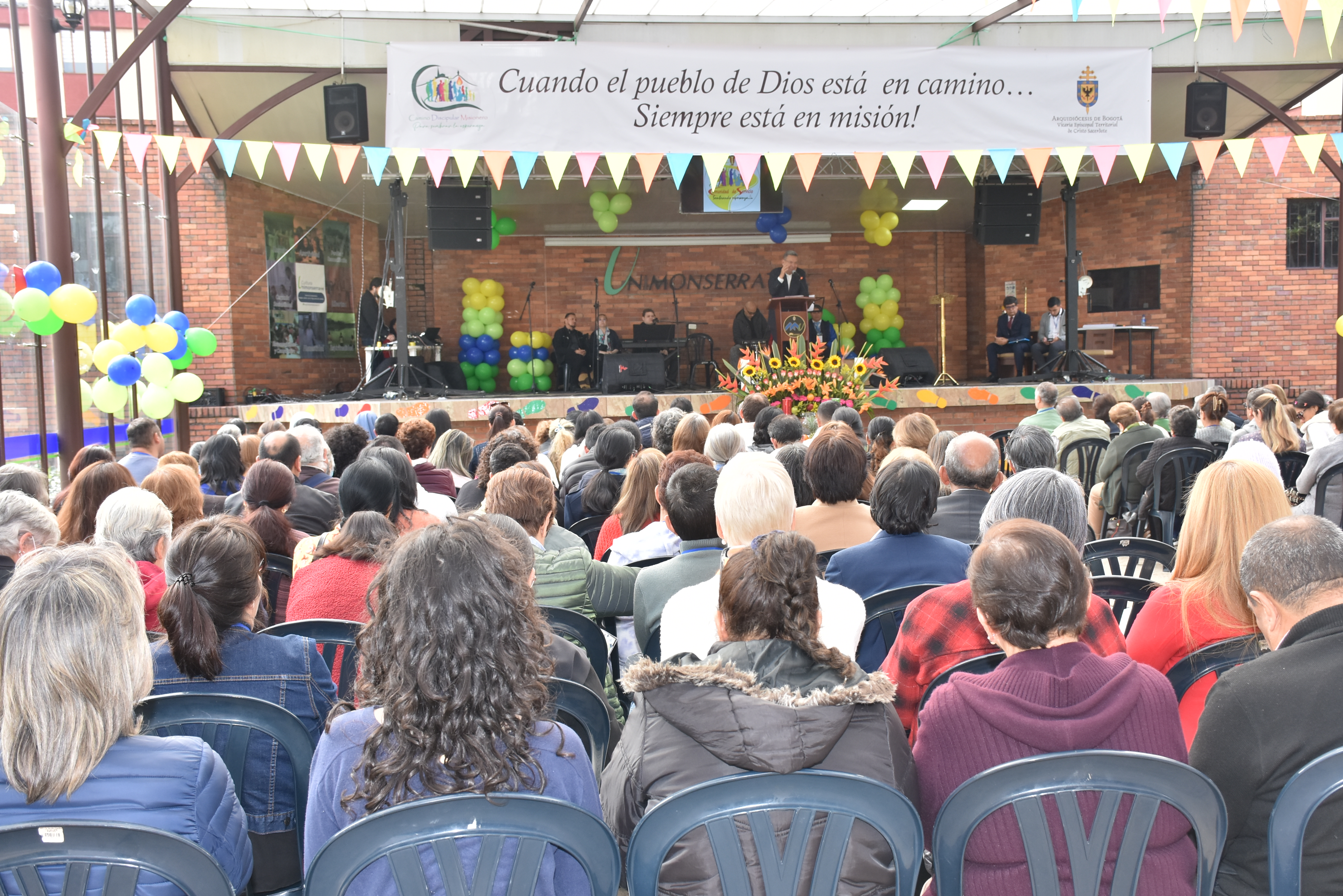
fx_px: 1625
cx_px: 707
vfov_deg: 30.8
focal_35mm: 44
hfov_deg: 44.9
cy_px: 480
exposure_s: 1/80
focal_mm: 27
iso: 250
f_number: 7.1
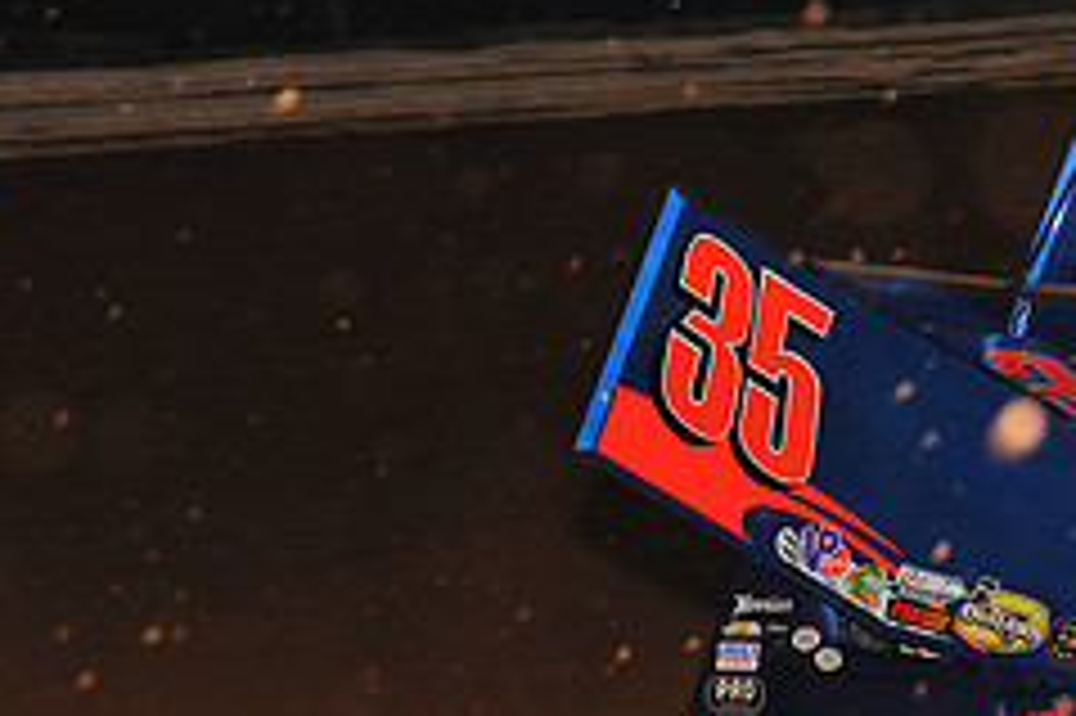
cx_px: 1049
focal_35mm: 327
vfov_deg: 4.2
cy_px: 626
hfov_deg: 6.3
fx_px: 9767
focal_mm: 135
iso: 1250
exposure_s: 1/320
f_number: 7.1
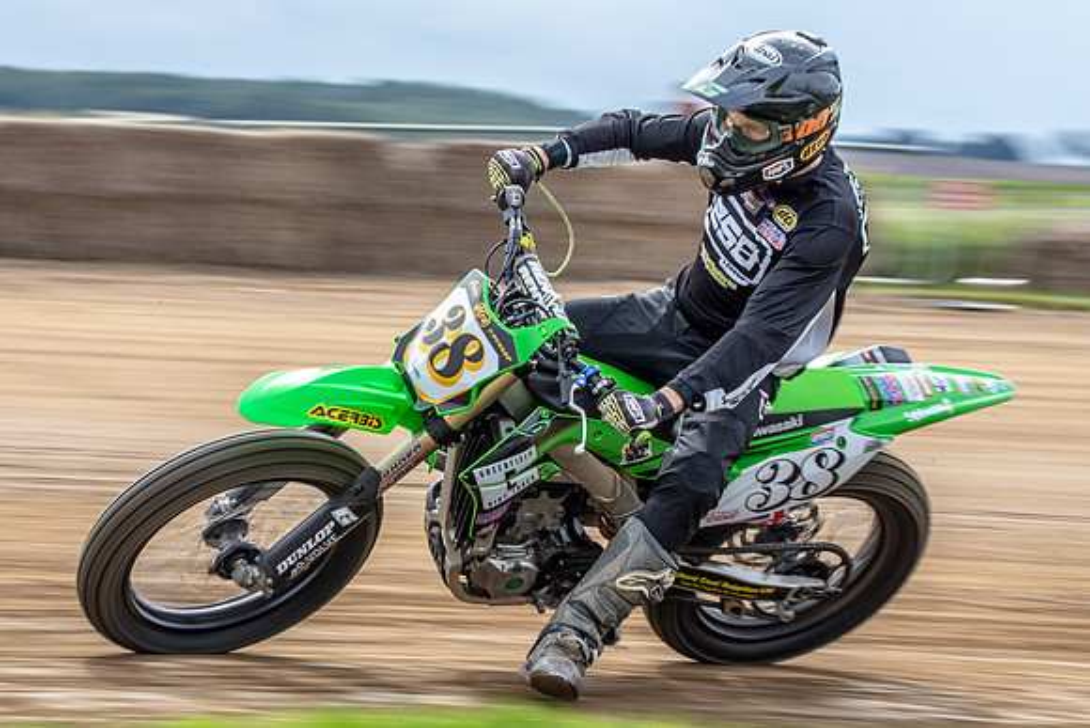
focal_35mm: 151
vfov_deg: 9.1
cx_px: 432
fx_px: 4576
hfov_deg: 13.6
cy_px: 307
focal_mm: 78
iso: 125
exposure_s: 1/100
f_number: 10
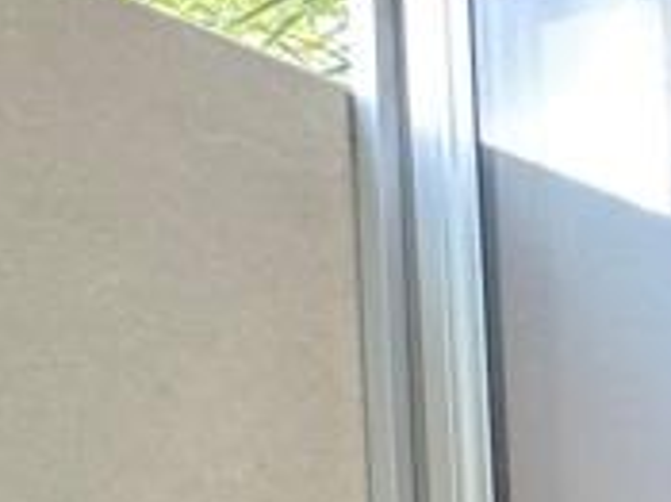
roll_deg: -0.4
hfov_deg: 15.0
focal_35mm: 82
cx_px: 1591
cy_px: 954
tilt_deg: -4.4
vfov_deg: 15.1
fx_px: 1588
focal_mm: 2.22
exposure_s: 1/60
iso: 400
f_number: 2.2
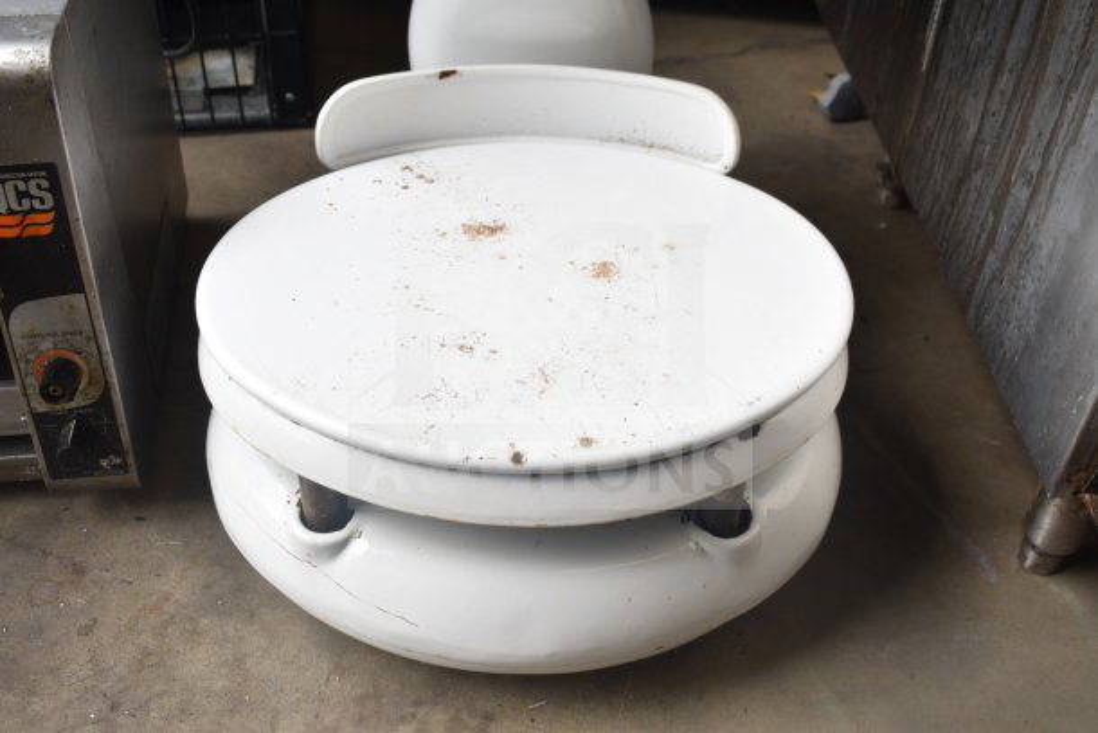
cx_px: 549
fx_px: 1144
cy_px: 366
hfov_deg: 51.3
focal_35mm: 38
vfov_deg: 35.5
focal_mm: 25
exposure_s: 1/100
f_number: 5
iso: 200
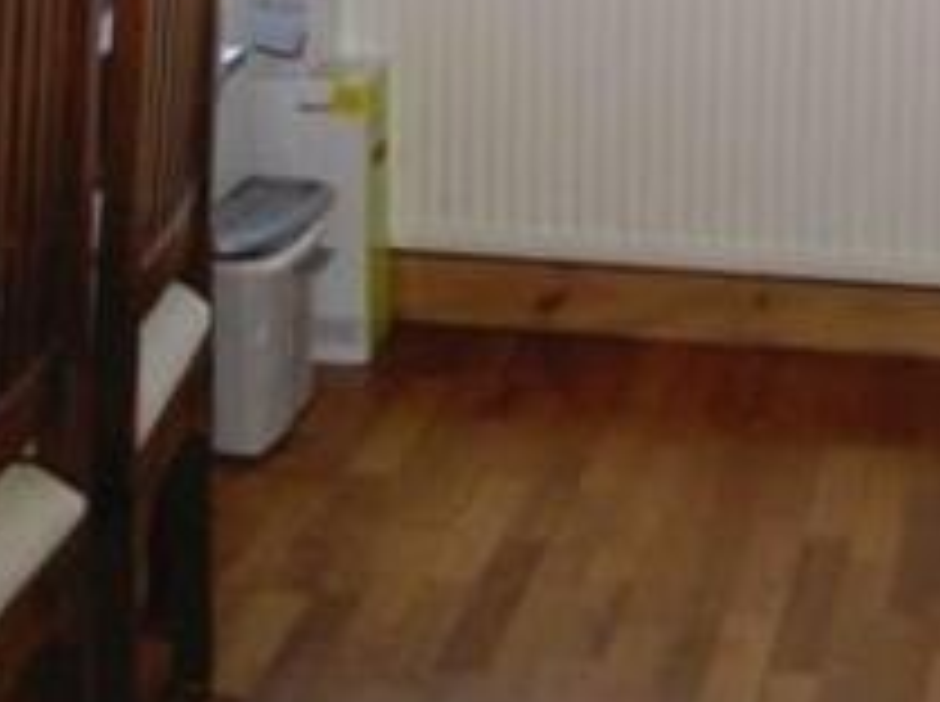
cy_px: -101
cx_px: 416
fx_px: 2955
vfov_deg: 13.2
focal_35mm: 109
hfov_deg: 18.1
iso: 50
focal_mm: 8
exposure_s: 1/60
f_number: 2.8
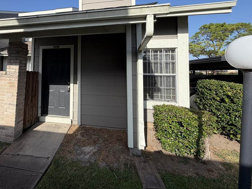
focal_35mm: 20
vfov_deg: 64.5
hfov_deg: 78.7
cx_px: 81
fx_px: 146
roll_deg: -2.9
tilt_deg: +5.8
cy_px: 65
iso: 25
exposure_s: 1/770
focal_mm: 2.22
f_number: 2.2
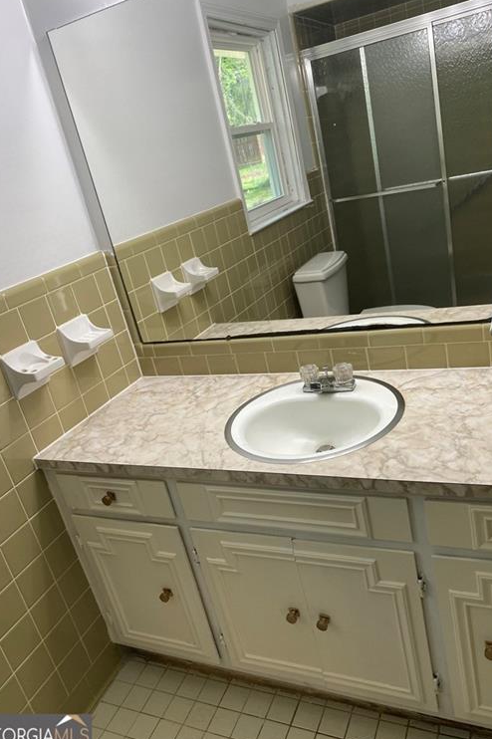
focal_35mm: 28
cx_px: 264
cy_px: 370
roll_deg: +12.6
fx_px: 574
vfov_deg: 65.5
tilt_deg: -20.9
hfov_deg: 46.3
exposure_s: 1/120
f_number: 1.8
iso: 64
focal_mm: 4.25
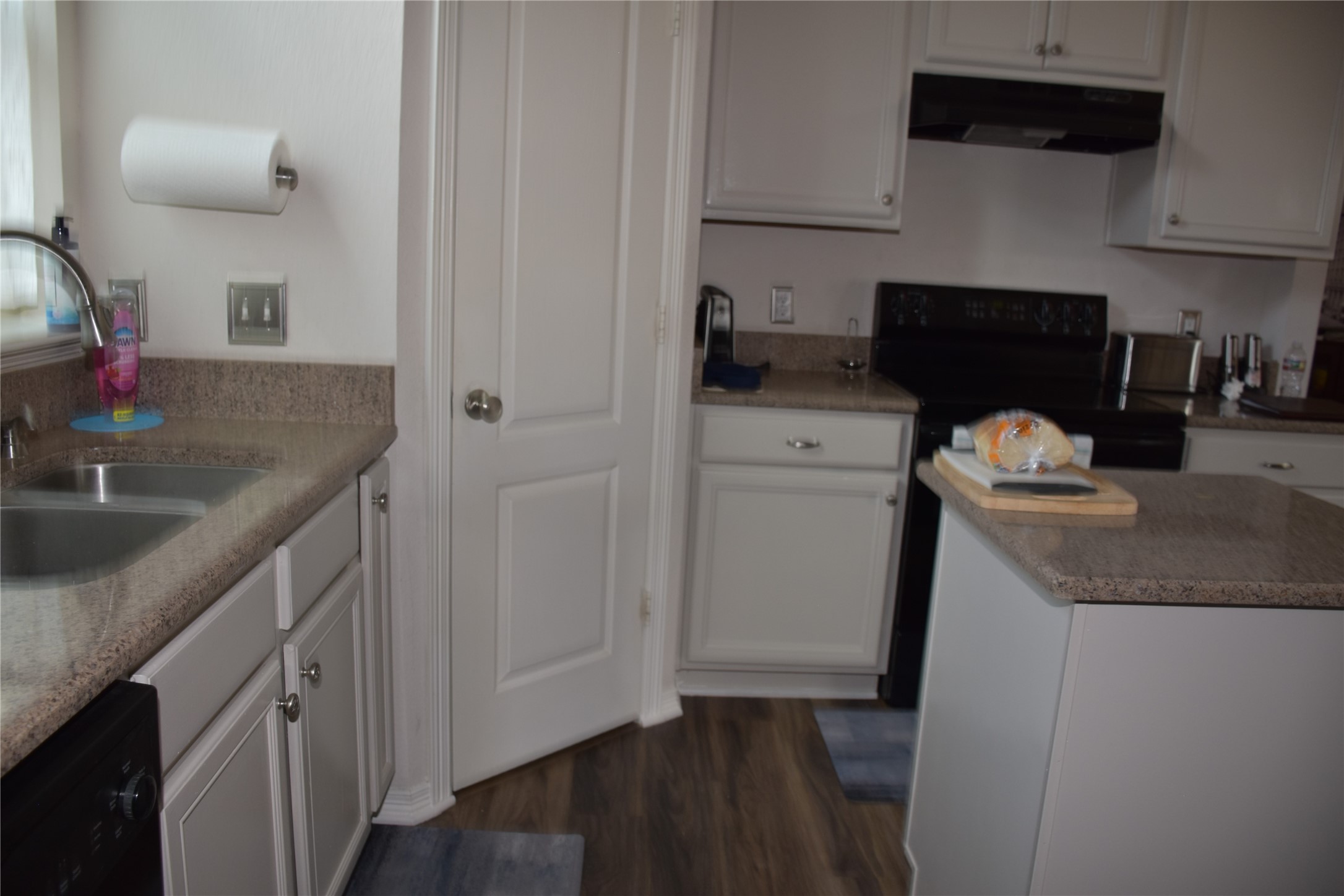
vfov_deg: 47.9
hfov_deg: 67.4
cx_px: 672
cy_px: 448
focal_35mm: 27
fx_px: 1008
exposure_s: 1/60
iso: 280
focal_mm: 18
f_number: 4
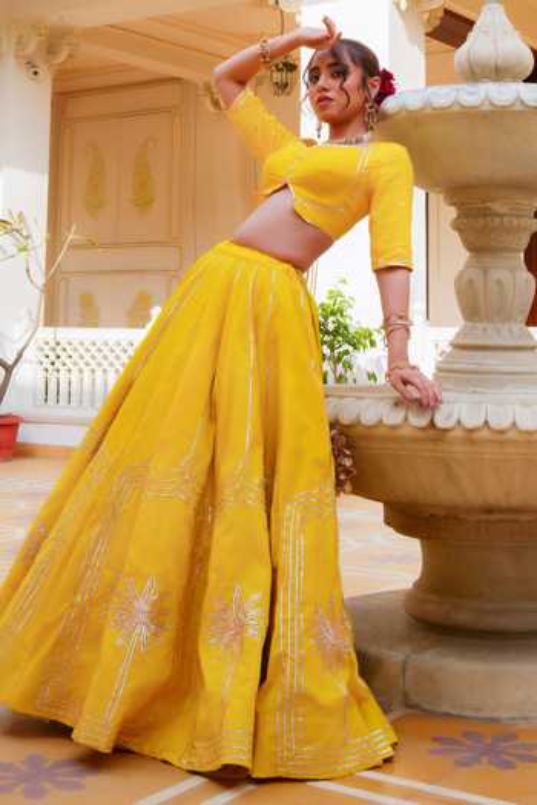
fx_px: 649
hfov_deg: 45.0
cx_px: 268
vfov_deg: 63.7
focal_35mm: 29
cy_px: 402
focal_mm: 29
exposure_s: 1/160
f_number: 8
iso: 100
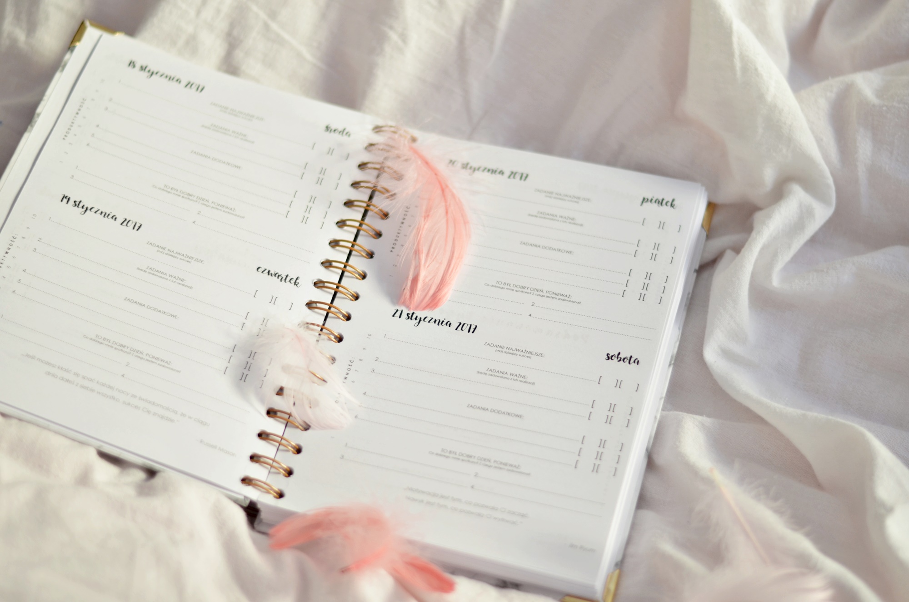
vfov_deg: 18.1
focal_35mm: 75
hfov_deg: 27.0
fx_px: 1890
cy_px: 301
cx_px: 454
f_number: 1.8
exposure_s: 1/60
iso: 250
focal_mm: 50
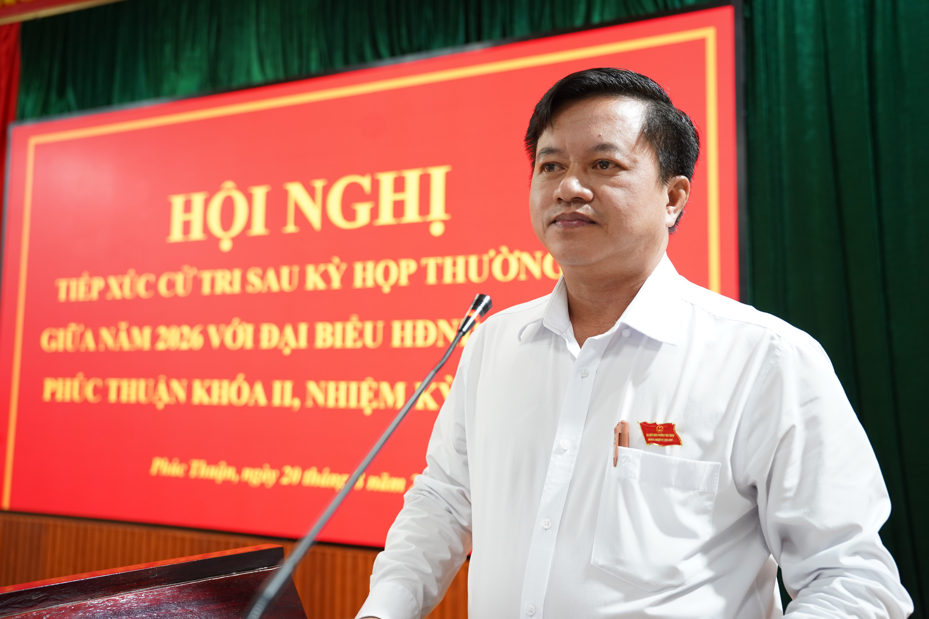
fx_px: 852
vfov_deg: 40.0
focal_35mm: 33
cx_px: 464
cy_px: 310
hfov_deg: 57.2
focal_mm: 33
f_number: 3.2
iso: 1250
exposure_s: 1/125
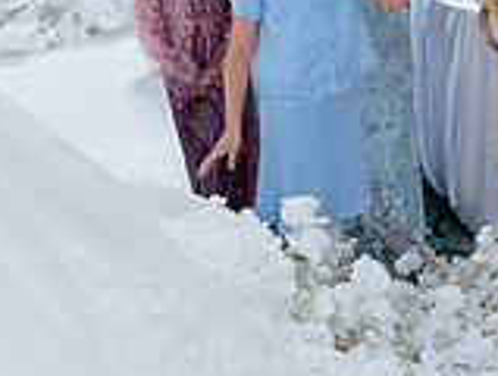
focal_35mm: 98
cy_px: -58
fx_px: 1413
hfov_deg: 16.7
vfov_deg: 14.7
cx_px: 893
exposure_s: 1/160
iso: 800
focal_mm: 28
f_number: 2.8
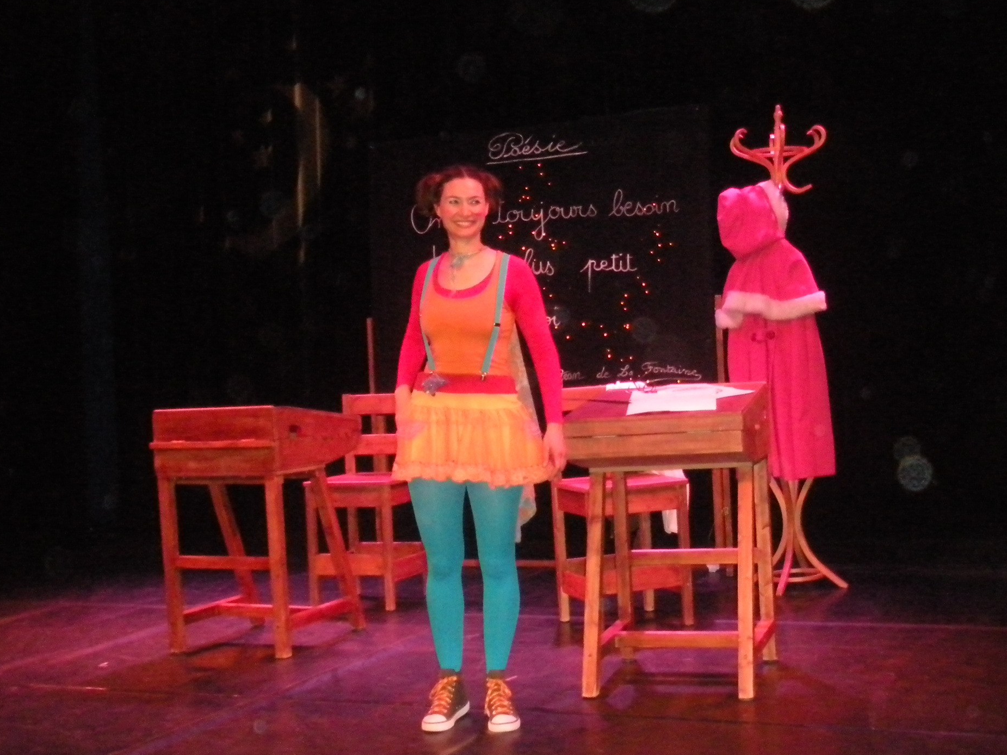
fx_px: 1426
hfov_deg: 38.8
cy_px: 382
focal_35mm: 49
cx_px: 595
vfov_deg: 29.7
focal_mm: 6.3
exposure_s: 1/60
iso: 800
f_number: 3.5
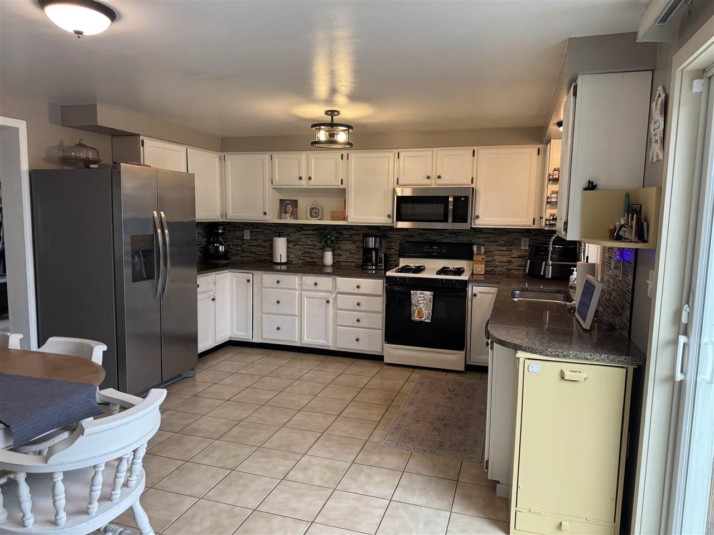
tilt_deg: -7.2
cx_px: 357
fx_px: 495
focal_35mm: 24
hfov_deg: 71.6
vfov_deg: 56.8
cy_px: 268
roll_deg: -1.0
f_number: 1.78
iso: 160
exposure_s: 1/120
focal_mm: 6.76
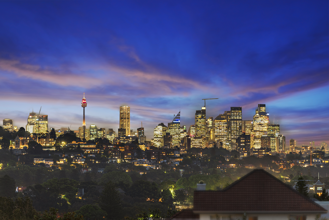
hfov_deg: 15.2
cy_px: 110
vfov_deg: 10.2
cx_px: 164
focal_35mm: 135
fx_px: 1234
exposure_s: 3
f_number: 3.2
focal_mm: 135
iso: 100
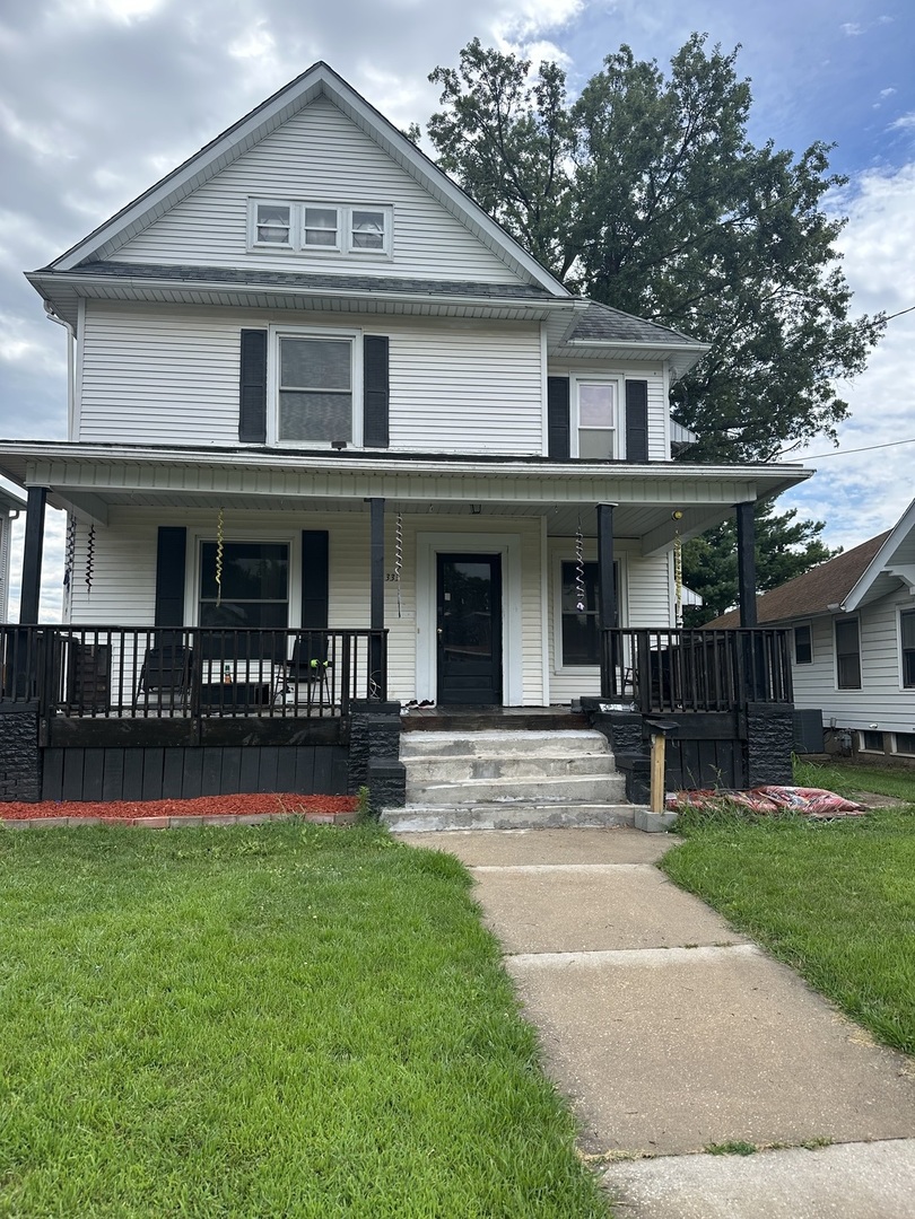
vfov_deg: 71.6
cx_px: 458
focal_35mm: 24
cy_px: 610
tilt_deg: +6.8
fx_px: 846
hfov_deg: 56.8
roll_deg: -0.5
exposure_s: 1/2353
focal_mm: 6.86
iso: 80
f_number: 1.78
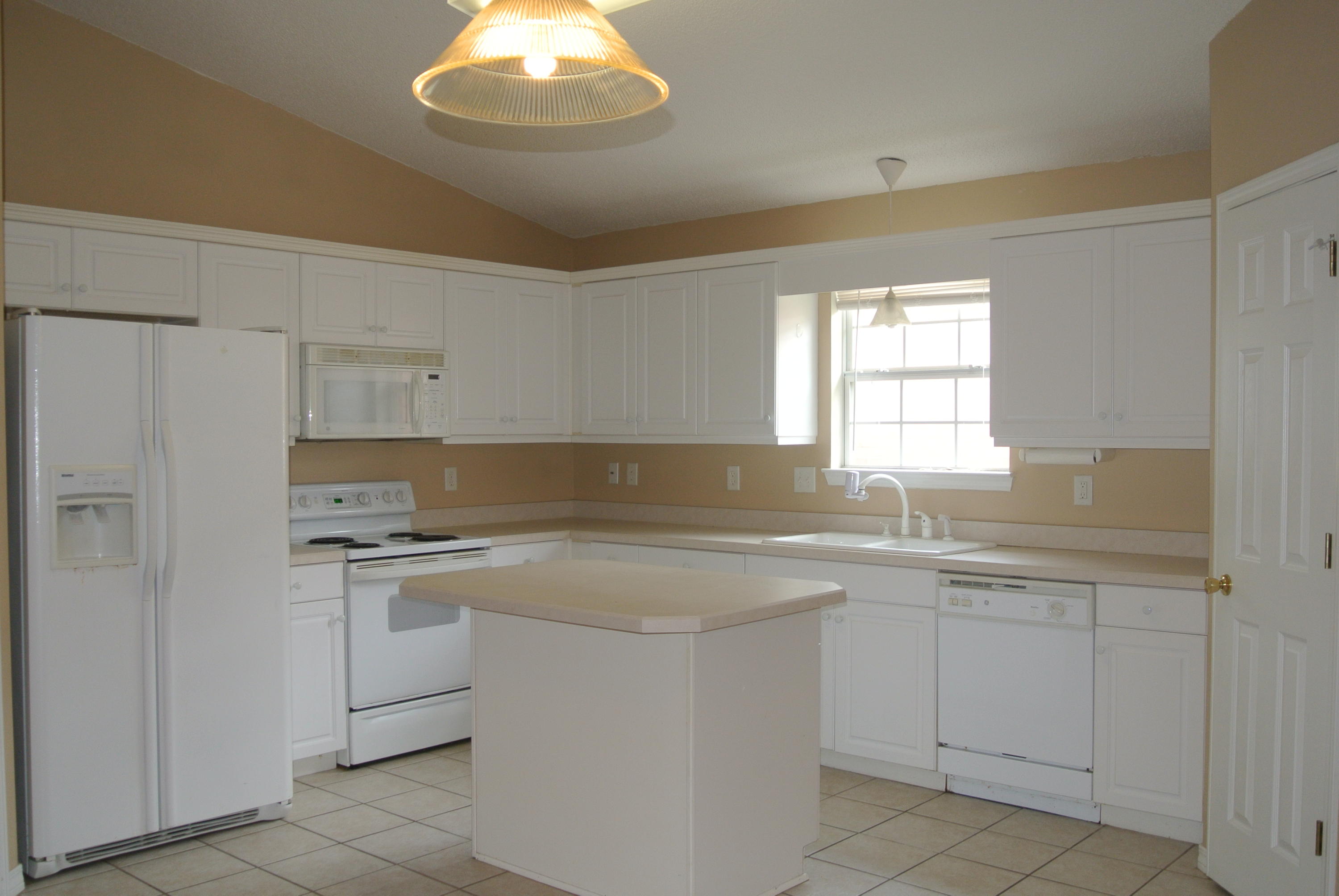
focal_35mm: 32
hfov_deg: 58.7
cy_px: 448
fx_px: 1192
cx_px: 670
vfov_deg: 41.2
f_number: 3.8
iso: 220
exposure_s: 1/60
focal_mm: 12.2
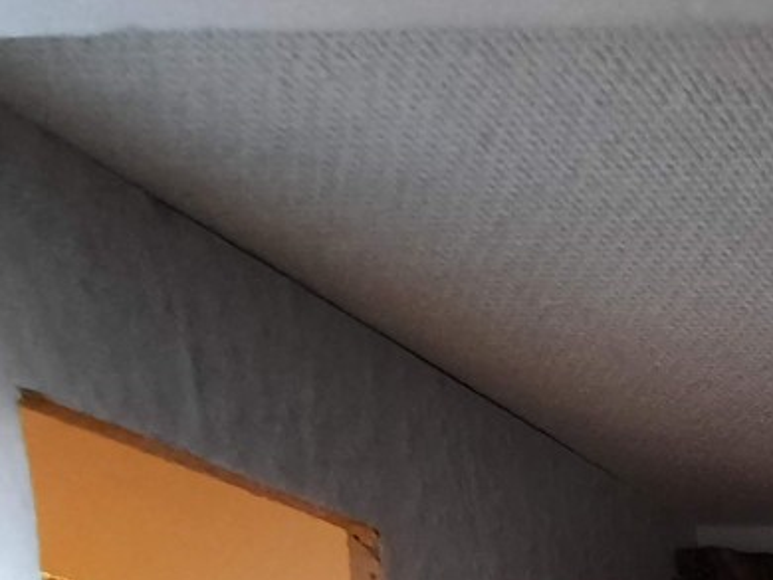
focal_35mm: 48
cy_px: 1033
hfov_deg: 23.6
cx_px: 1332
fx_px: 1073
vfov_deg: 21.0
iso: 320
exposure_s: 1/24
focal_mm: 1.74
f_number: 2.2
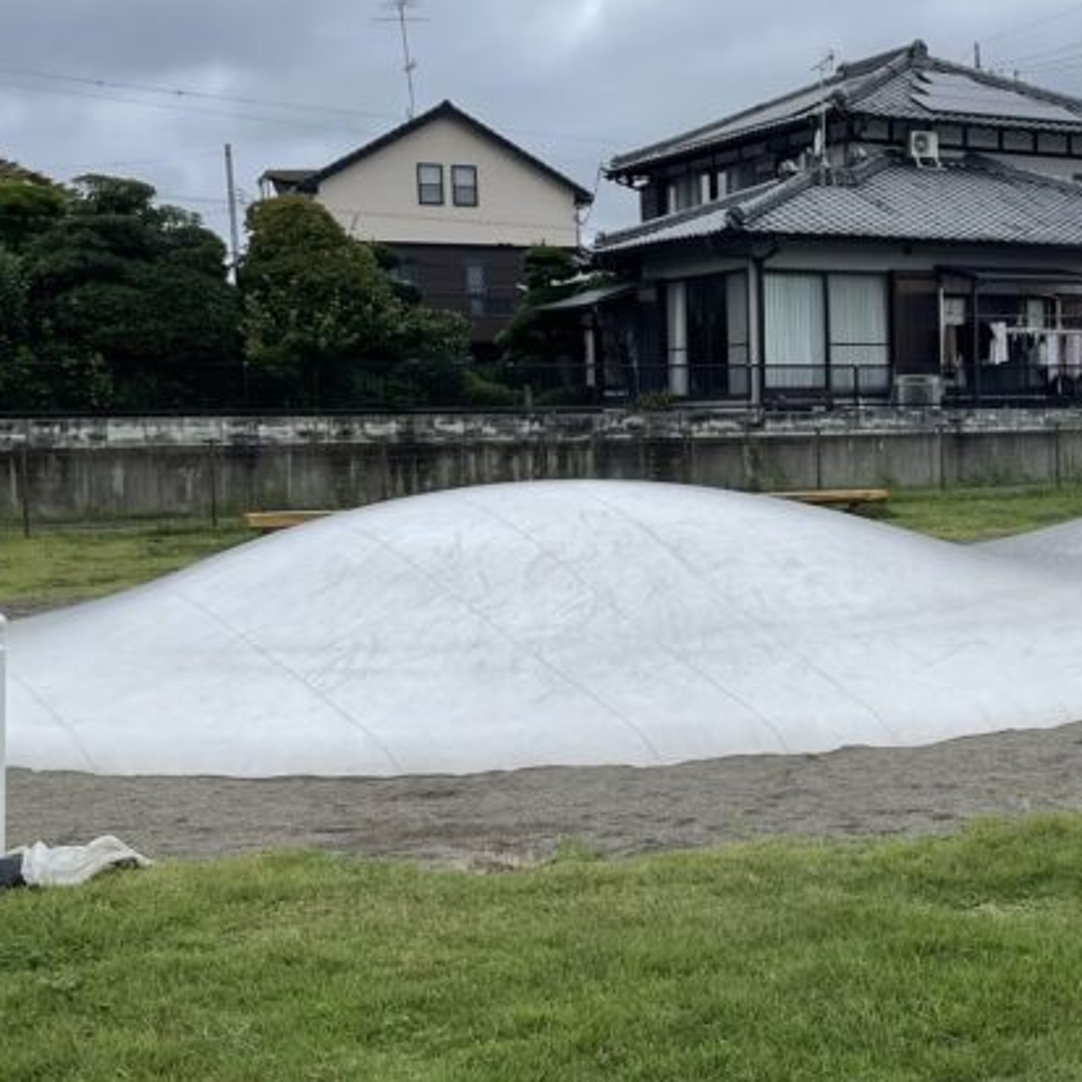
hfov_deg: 28.6
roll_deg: +1.1
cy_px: 540
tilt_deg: -3.4
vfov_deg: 30.0
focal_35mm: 57
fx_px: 2016
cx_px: 1017
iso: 32
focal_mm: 4.2
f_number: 1.6
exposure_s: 1/3861
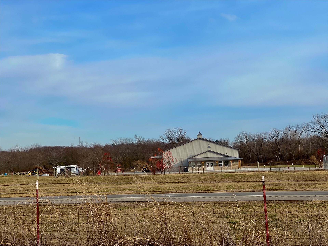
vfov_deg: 19.1
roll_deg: +2.2
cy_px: 123
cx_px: 164
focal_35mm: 77
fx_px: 730
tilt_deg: +4.9
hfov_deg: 25.3
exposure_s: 1/791
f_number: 2.8
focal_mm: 9
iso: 32
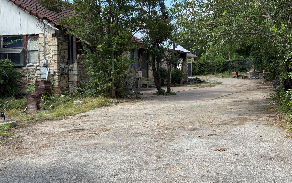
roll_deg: -0.1
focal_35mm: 51
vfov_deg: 25.3
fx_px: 406
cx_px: 146
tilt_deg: -0.3
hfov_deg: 39.6
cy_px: 83
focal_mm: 6.76
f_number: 1.78
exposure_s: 1/2208
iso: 100
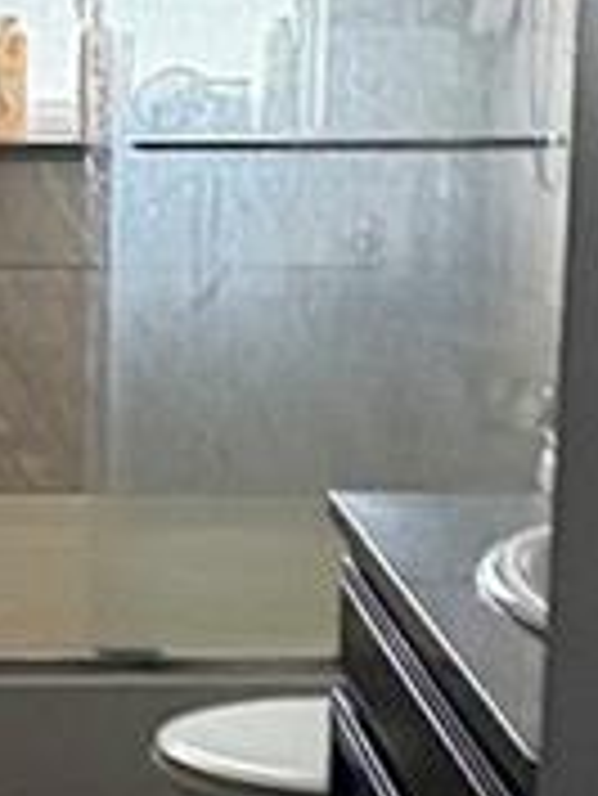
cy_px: 342
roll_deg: -0.3
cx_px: -36
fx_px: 2186
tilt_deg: -7.8
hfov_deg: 15.2
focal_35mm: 95
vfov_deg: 20.6
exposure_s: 1/99
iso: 250
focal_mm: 2.22
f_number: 2.2
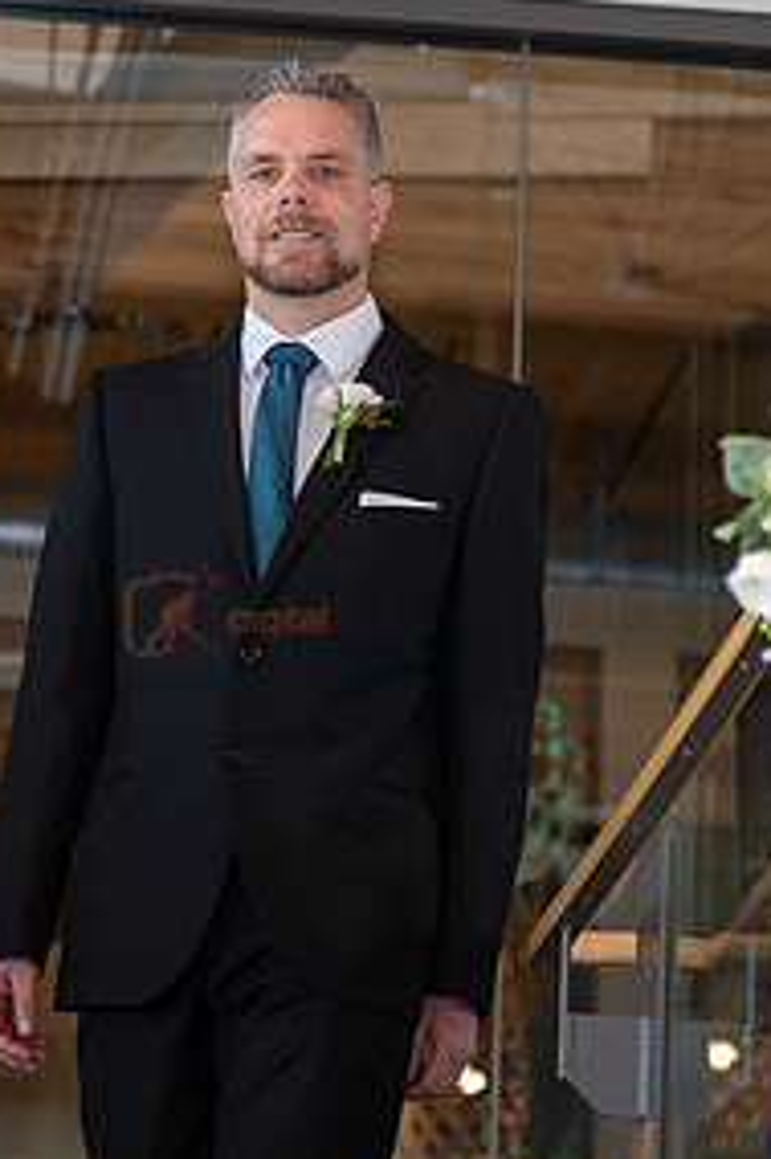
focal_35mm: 192
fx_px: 6175
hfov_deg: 7.1
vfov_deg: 10.7
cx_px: 239
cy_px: 487
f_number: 3.2
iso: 125
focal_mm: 70
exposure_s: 1/160
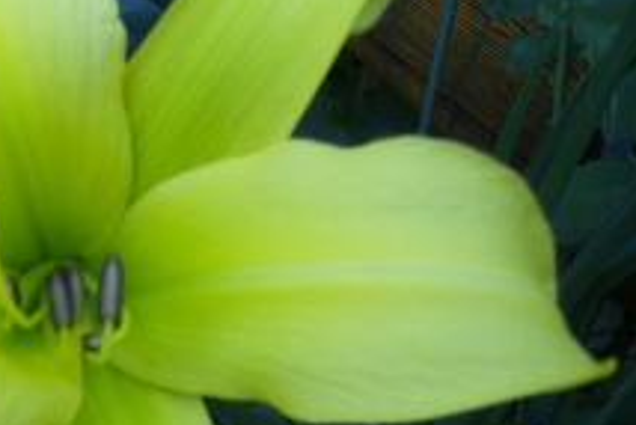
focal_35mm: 77
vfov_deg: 17.5
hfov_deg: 25.3
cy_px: 363
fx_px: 1361
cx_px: 42
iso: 124
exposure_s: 1/64
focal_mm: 6
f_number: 2.8
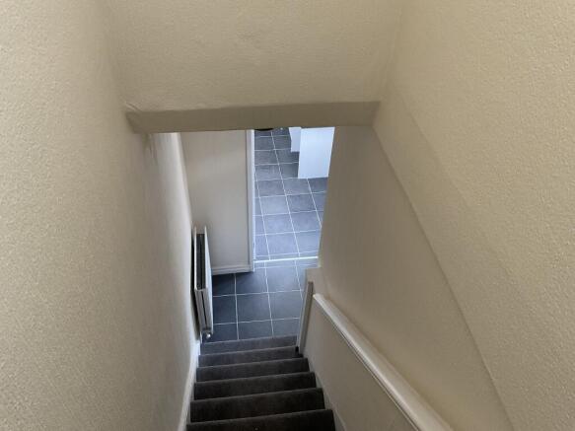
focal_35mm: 29
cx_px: 288
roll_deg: -2.6
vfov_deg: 48.2
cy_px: 216
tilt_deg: -42.6
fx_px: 482
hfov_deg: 61.7
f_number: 1.8
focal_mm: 3
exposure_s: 1/60
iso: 125
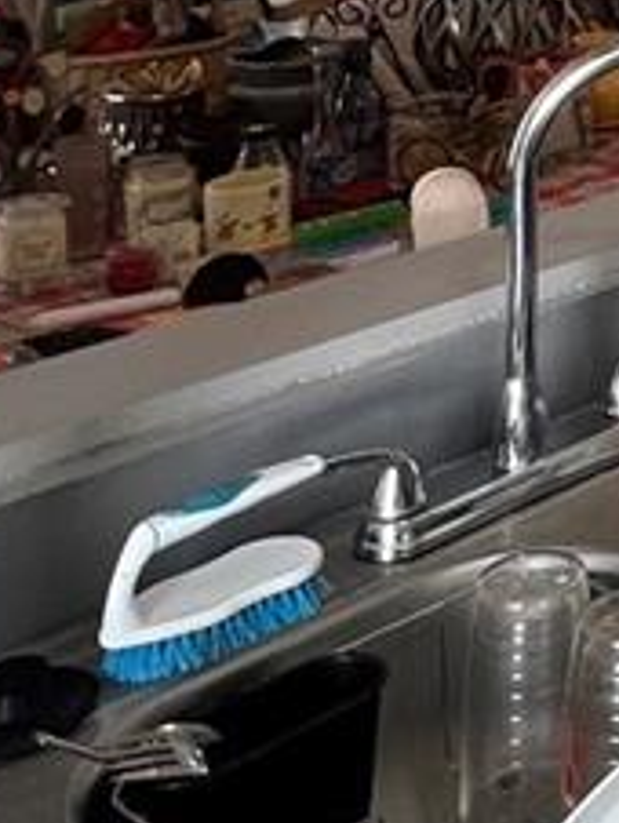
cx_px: 1180
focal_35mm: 69
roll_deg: -0.1
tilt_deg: -2.9
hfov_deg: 16.8
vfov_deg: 25.0
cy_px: -197
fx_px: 1642
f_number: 1.8
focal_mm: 1.57
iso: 250
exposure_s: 1/120
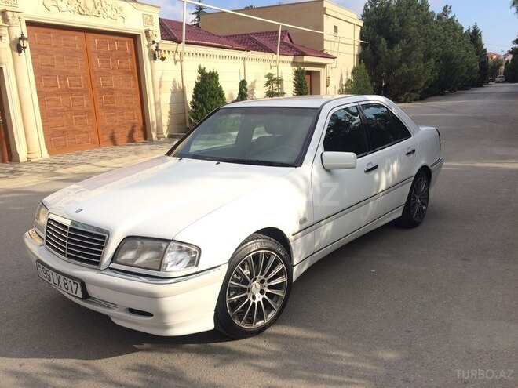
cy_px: 194
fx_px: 434
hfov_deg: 61.7
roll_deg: +3.0
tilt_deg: -15.0
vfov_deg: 48.2
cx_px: 259
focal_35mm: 29
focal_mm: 4.15
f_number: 2.2
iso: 32
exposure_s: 1/1466
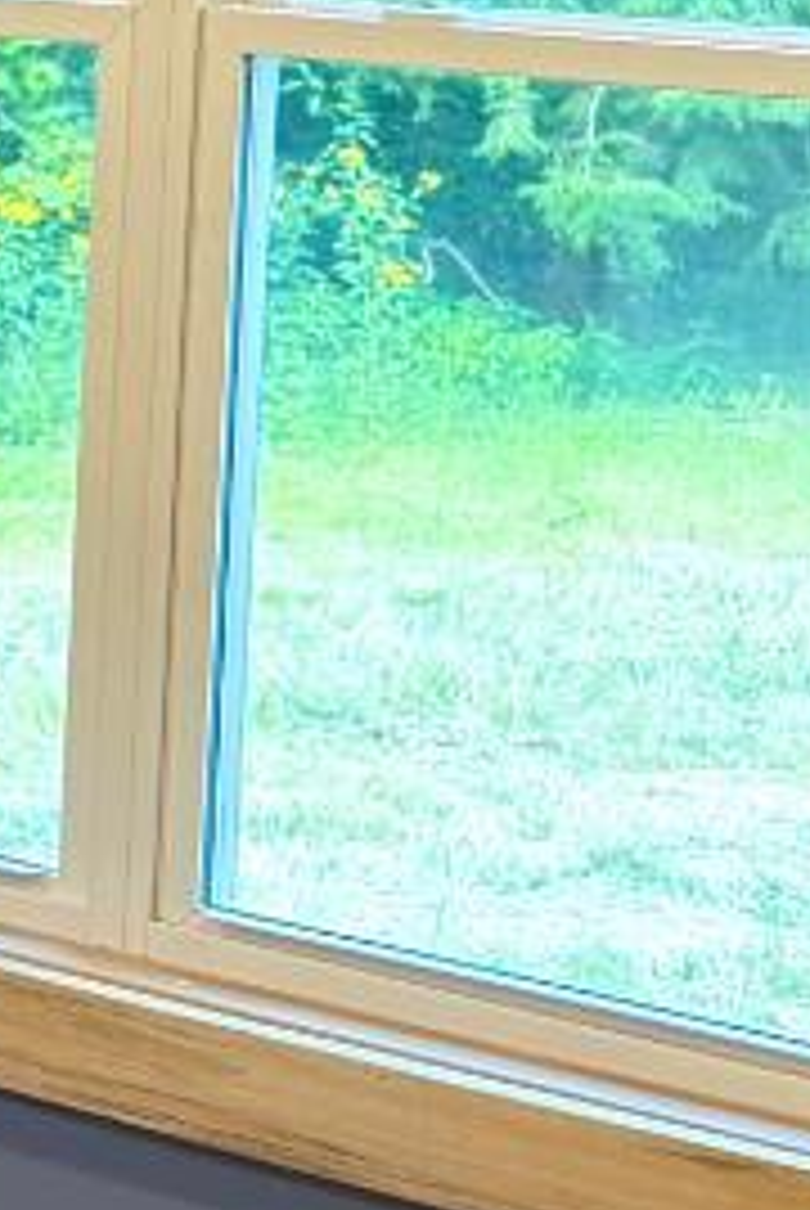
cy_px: 25
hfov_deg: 8.6
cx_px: -1444
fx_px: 4679
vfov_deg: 14.5
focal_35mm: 139
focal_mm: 6.76
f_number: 1.78
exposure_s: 1/60
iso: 125
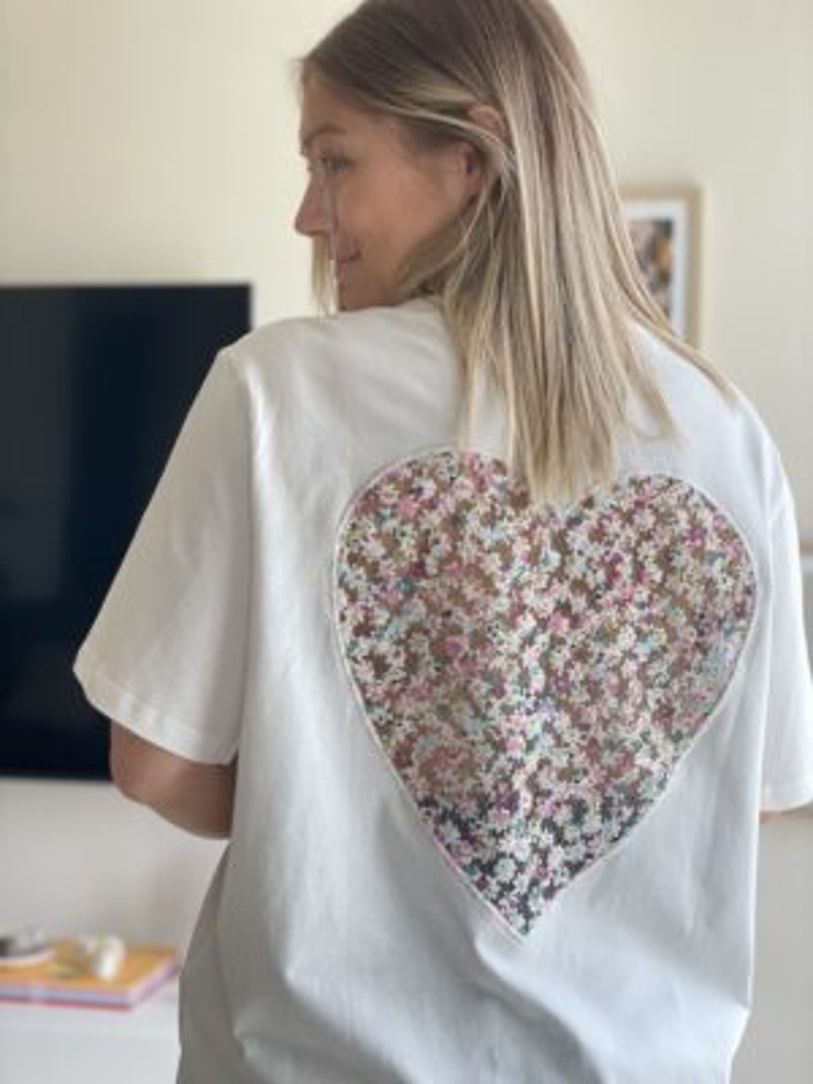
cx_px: 406
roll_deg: -0.2
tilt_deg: -1.1
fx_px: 1628
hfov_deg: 28.0
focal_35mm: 52
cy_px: 542
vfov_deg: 36.8
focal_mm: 6
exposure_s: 1/122
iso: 64
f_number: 2
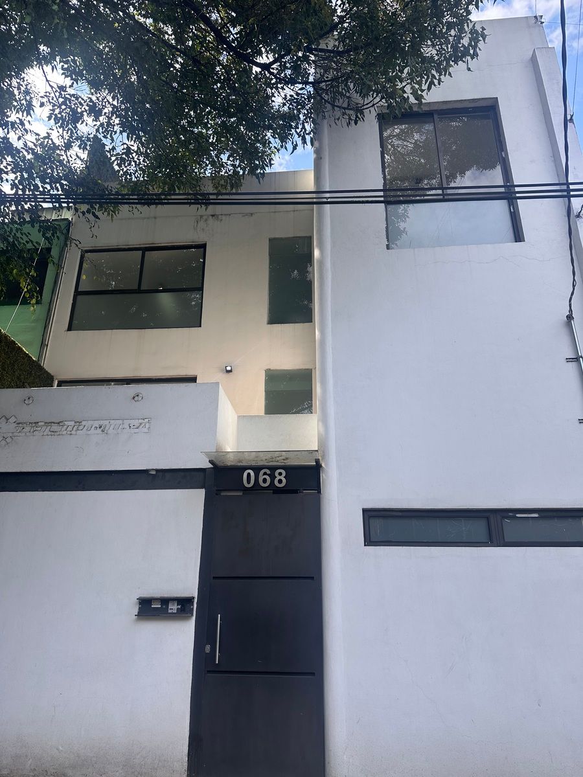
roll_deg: -0.9
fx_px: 539
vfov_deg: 71.6
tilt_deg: +23.6
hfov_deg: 56.8
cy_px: 388
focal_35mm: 24
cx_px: 292
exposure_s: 1/952
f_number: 1.78
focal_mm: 6.86
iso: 80
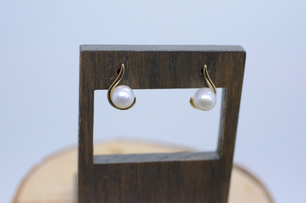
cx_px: 153
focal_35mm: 60
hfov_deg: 33.5
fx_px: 509
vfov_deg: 22.5
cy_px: 102
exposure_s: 1/2500
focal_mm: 40
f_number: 6.3
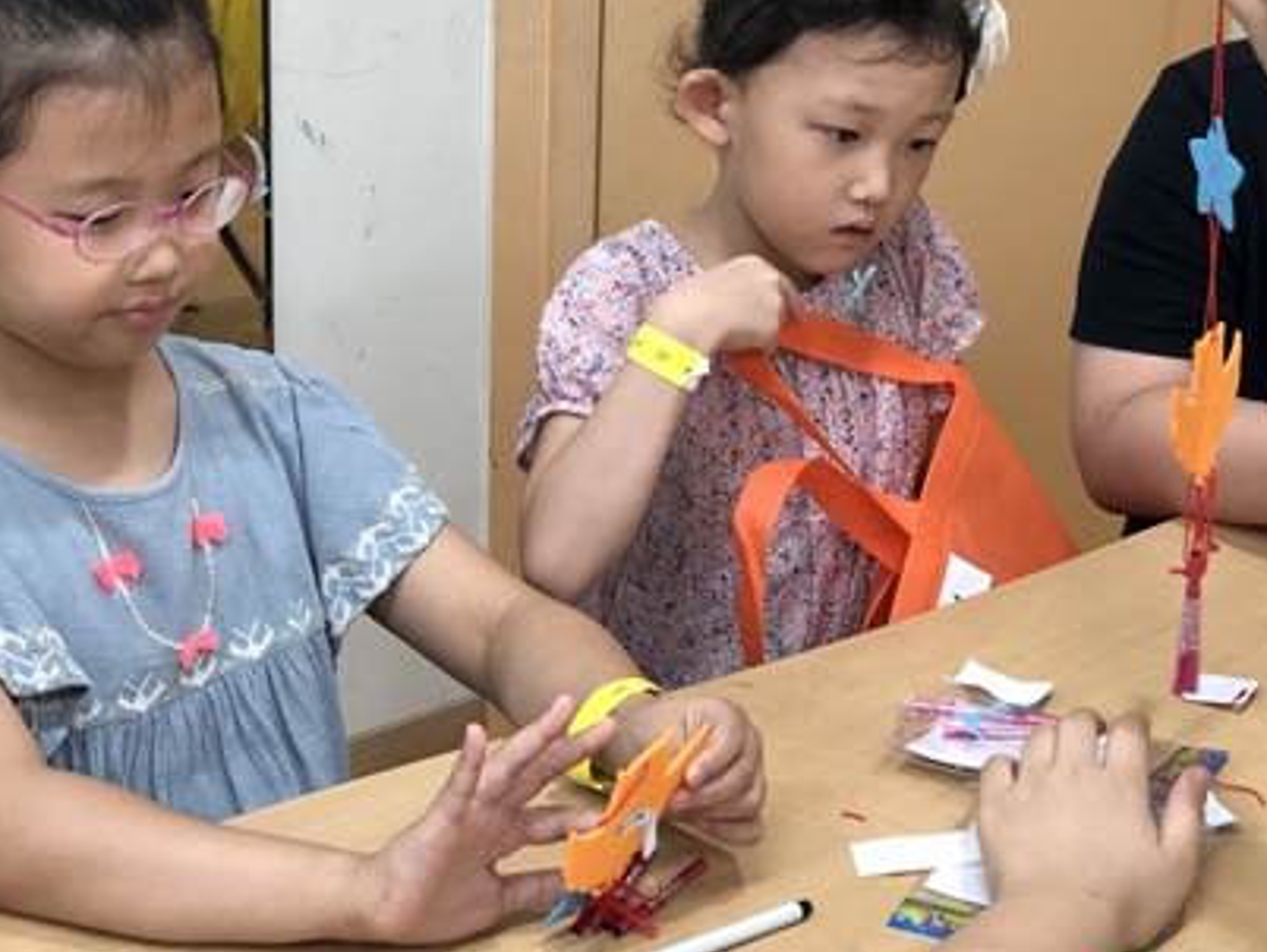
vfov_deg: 18.9
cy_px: 418
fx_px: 2857
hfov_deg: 25.0
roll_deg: -1.6
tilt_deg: -22.9
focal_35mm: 78
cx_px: 637
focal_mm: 6.6
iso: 125
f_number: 2.8
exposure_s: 1/30
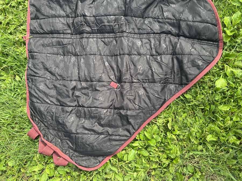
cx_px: 121
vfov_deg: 53.1
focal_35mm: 26
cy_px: 90
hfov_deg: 67.3
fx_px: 182
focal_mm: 5.7
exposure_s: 1/544
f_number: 1.5
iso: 50
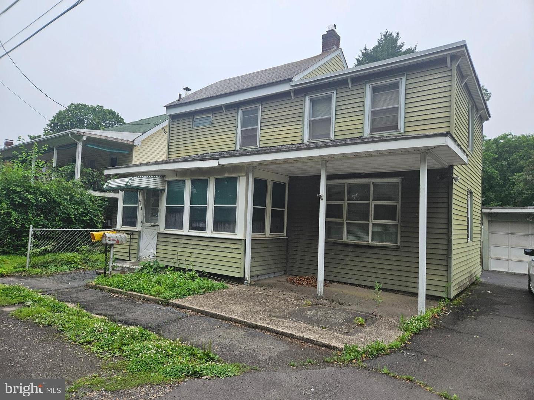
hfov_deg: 73.9
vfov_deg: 58.9
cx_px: 267
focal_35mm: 23
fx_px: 355
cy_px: 200
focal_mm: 5.4
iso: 40
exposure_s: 1/1186
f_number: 1.8
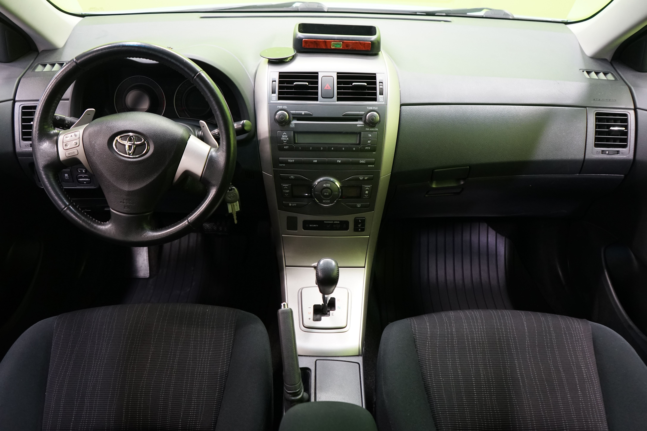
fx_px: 521
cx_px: 324
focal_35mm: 29
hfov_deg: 63.7
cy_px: 216
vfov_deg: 45.0
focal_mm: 29
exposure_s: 1/20
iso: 1600
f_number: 4
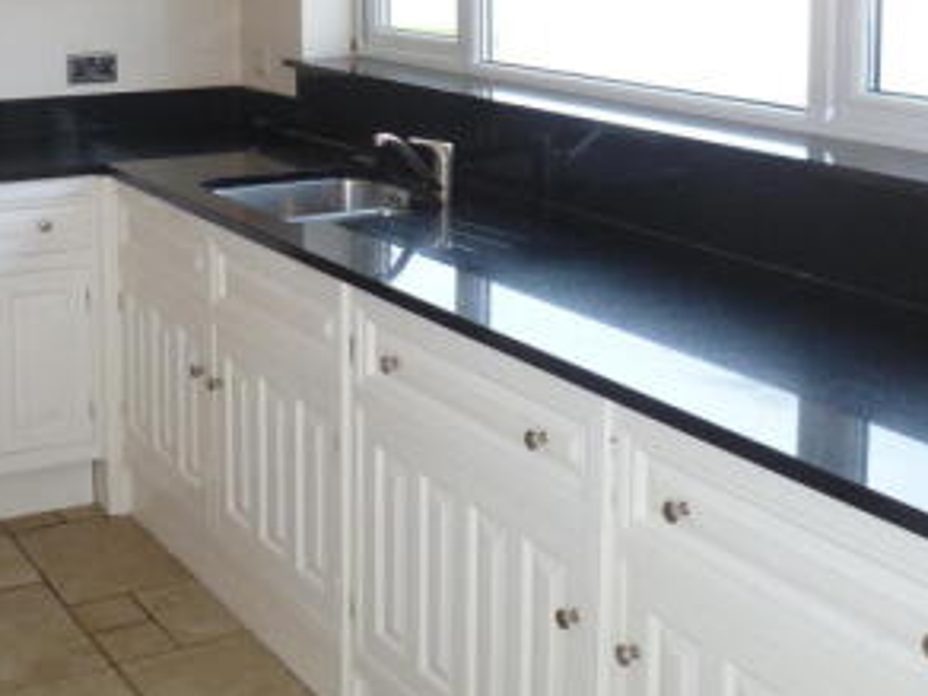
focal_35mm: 56
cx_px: 307
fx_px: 1501
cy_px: 52
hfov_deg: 34.0
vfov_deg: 25.2
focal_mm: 5
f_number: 2.8
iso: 100
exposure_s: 1/40
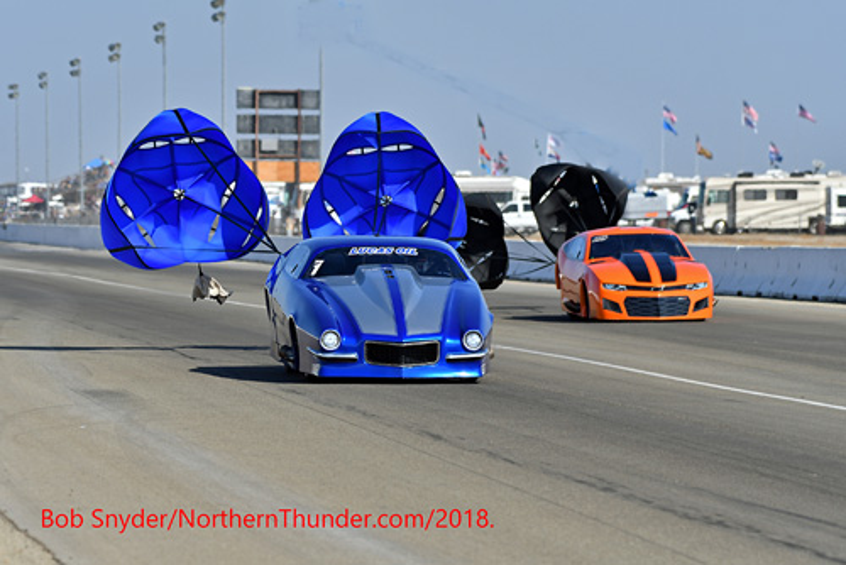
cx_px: 423
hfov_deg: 6.9
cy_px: 282
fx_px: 7054
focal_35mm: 300
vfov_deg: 4.6
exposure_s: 1/1250
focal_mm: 200
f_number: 5.6
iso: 160
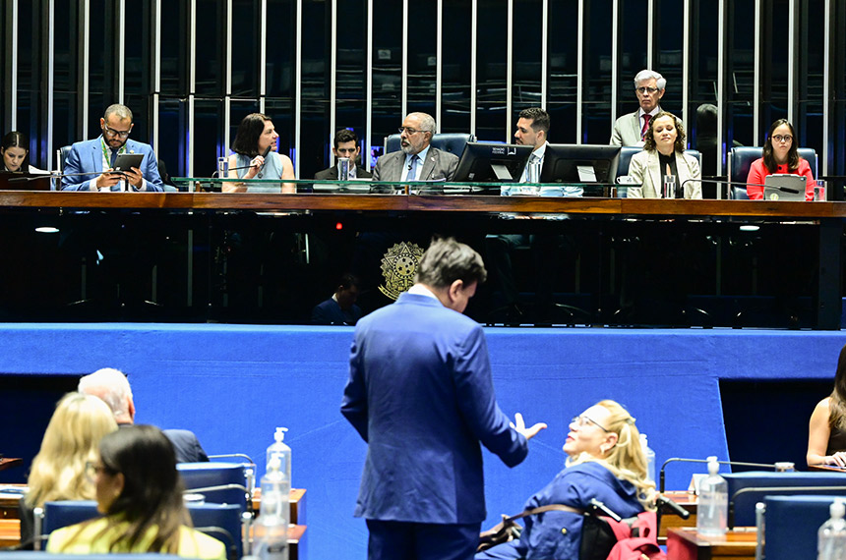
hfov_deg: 19.5
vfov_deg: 13.0
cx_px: 423
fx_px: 2463
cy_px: 280
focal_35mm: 105
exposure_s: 1/200
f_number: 3.2
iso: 4000
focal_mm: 70
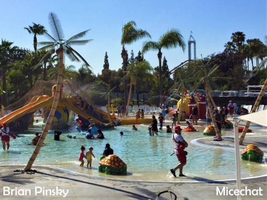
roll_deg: -1.3
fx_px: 224
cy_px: 100
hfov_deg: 61.7
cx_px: 134
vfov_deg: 48.2
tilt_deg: -0.7
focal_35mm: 29
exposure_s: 1/3597
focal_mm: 4.15
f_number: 2.2
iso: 32
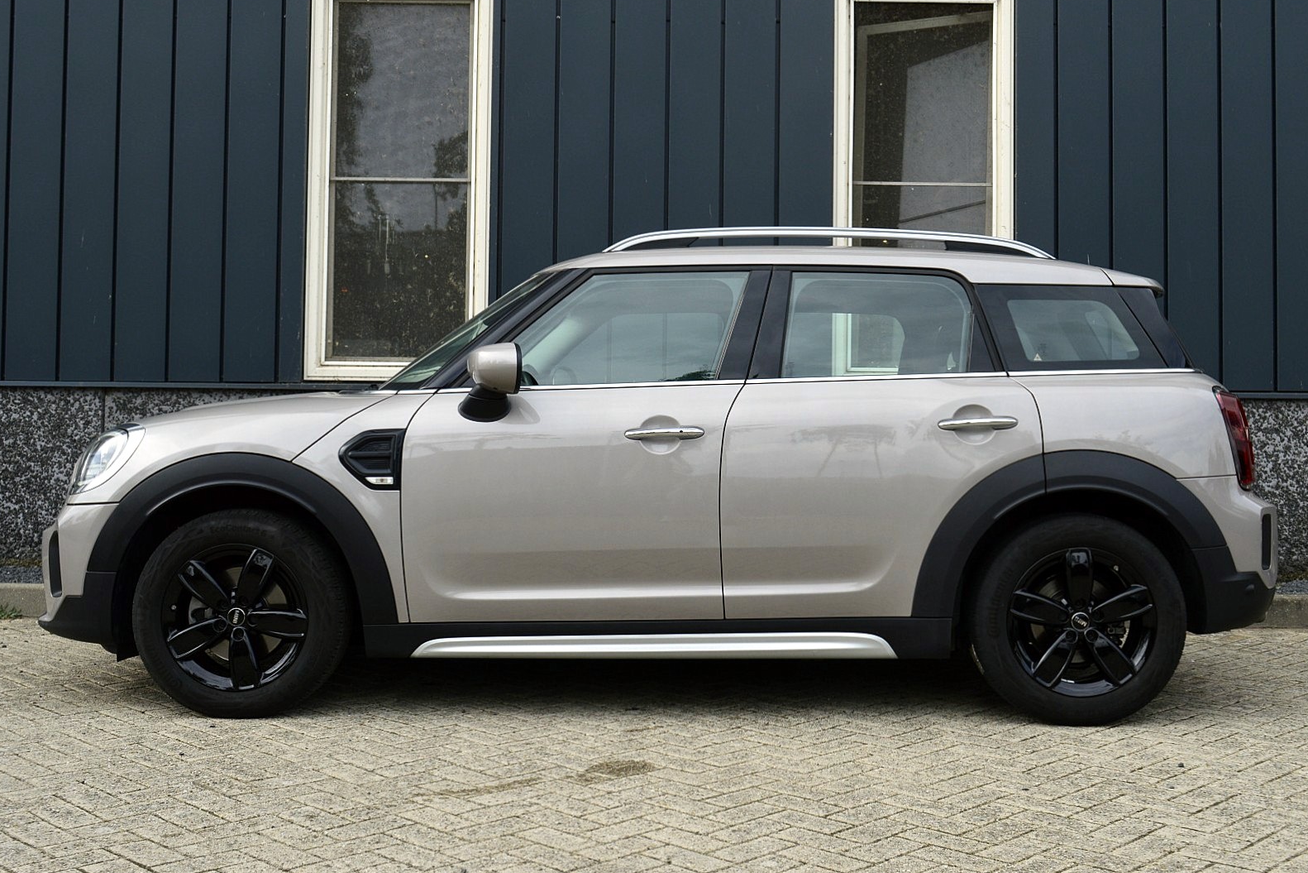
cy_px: 434
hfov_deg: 48.5
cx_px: 652
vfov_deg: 33.4
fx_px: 1453
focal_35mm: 40
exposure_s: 1/320
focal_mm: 26
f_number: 10
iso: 400
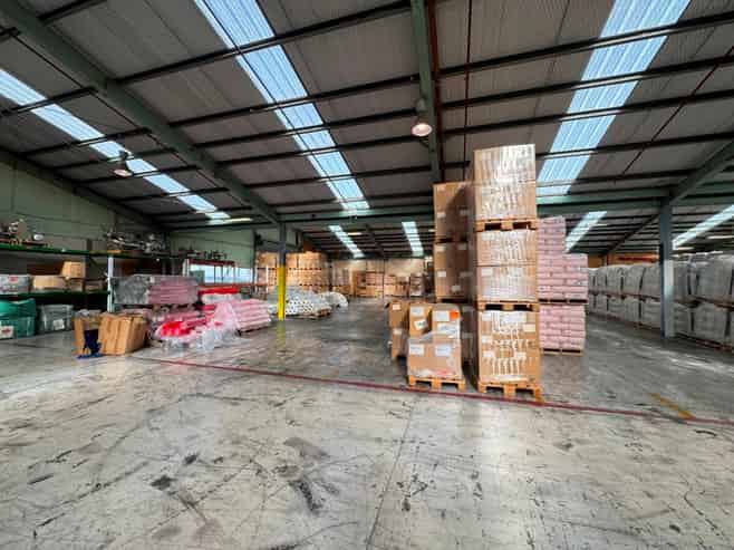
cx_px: 367
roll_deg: -1.8
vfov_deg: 85.6
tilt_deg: +3.0
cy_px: 275
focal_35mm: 14
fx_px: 297
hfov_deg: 102.1
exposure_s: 1/235
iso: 40
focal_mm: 2.22
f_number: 2.2
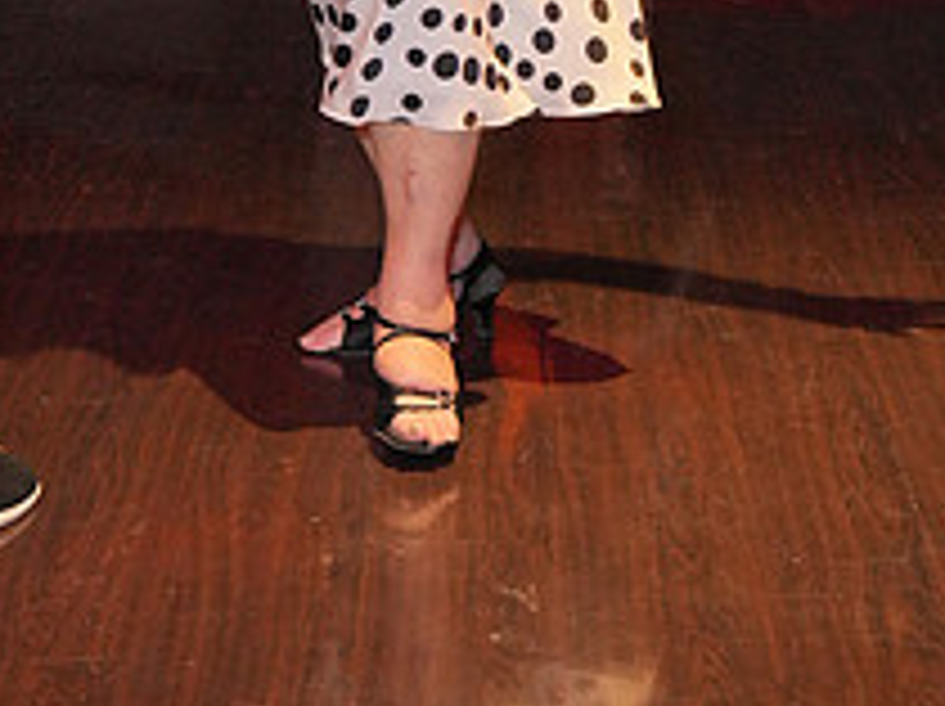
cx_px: 128
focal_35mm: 109
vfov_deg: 12.9
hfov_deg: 17.8
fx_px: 2972
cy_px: -315
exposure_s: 1/200
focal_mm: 41
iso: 4000
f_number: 4
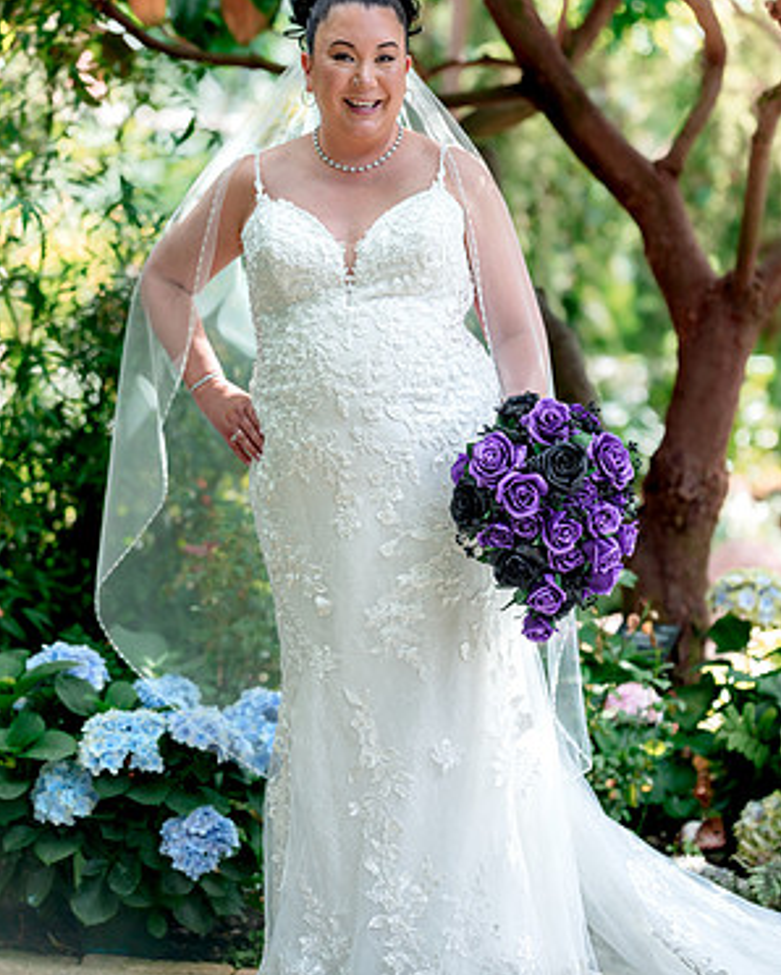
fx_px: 2685
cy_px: 414
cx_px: 390
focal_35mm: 93
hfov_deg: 16.6
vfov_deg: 20.6
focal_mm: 82
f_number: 2
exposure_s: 1/1000
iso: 320
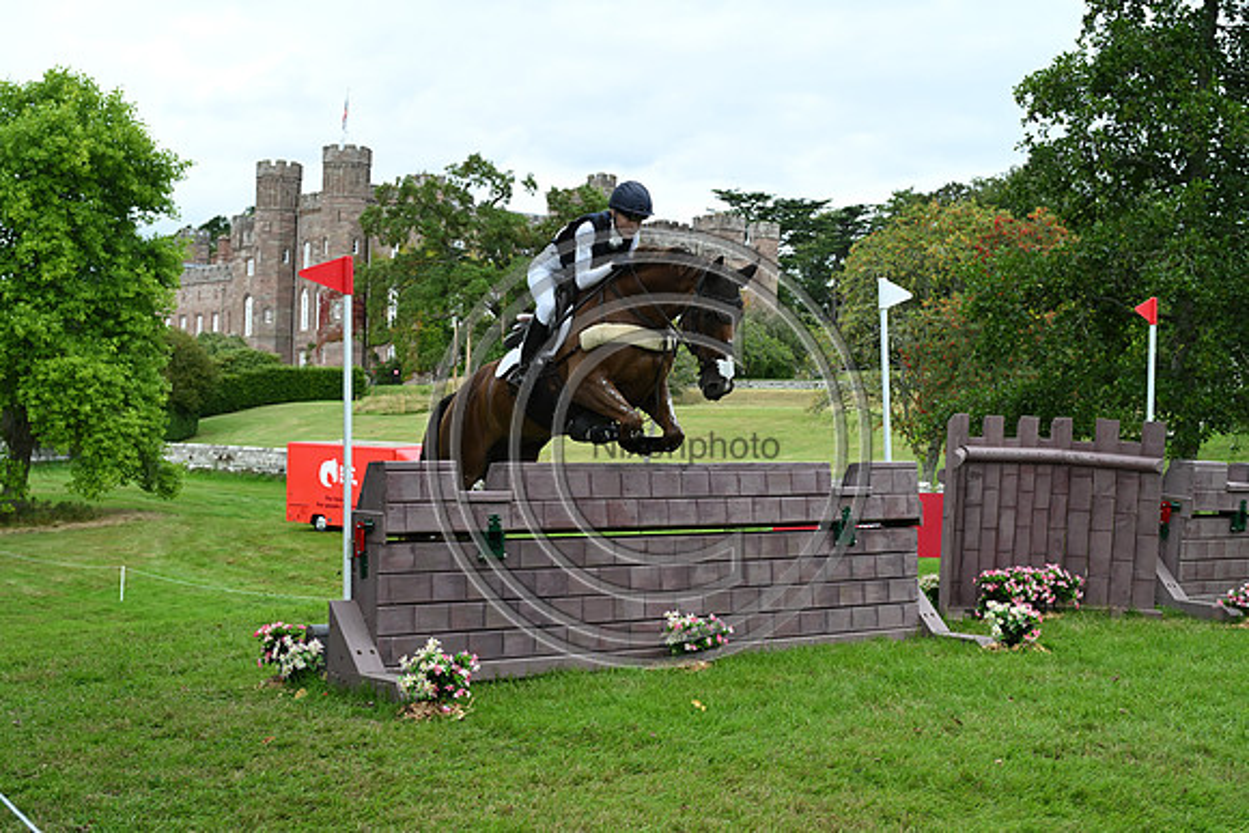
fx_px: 1666
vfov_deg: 28.1
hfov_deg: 41.1
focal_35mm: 48
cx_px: 624
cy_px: 416
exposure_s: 1/1250
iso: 900
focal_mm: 48
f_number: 5.6
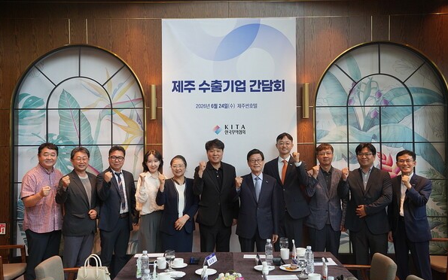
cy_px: 137
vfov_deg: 33.6
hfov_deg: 51.5
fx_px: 464
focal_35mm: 38
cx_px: 224
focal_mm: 37
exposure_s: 1/160
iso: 1000
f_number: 4
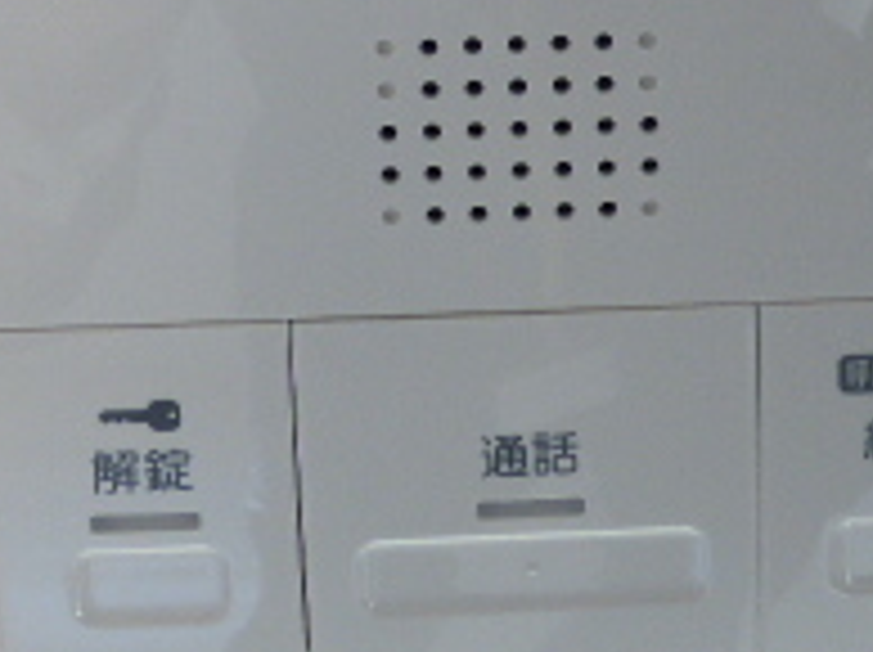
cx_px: 576
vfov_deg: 20.4
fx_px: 1662
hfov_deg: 29.2
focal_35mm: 66
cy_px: -180
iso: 160
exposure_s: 1/60
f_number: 2.8
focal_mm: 3.58
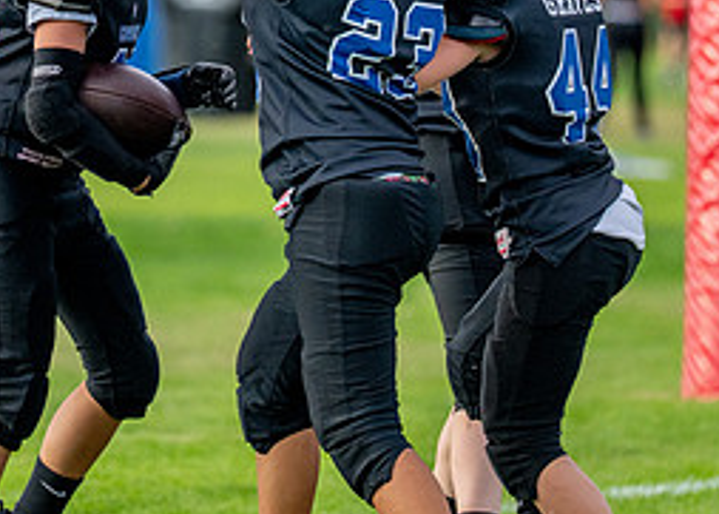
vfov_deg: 2.8
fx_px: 10359
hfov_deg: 4.0
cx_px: 127
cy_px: 5
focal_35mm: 507
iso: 800
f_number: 2.8
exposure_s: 1/2500
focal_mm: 175
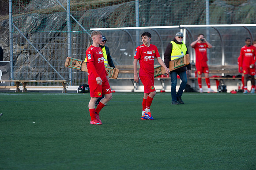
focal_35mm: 185
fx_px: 1315
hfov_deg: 11.1
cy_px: 85
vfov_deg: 7.4
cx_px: 128
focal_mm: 185
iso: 450
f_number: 4
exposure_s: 1/800
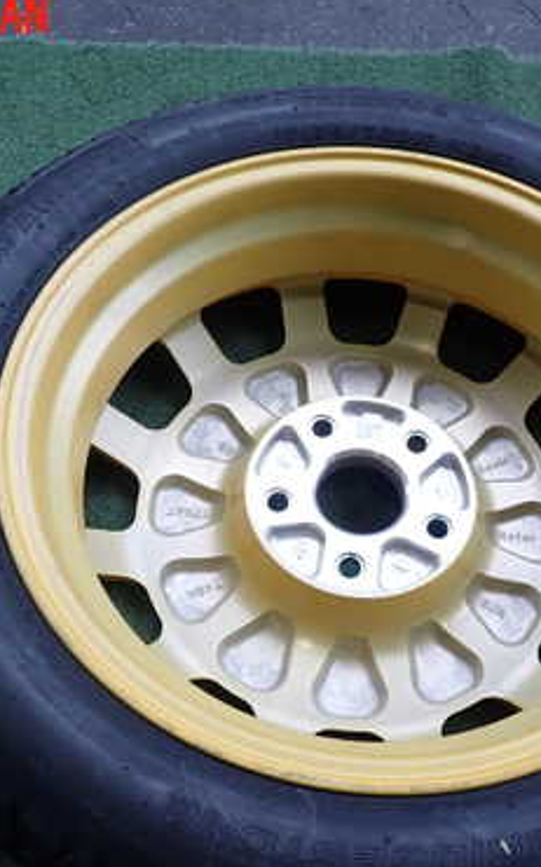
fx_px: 1015
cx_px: 326
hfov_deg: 29.8
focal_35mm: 43
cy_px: 516
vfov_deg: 46.0
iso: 100
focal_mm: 4.5
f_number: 2
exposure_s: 1/200
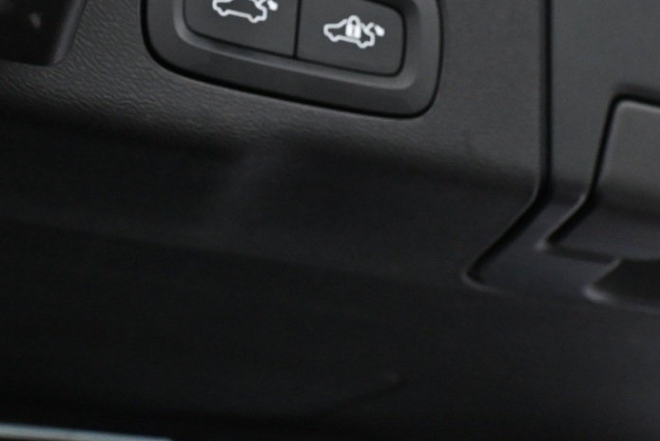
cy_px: 1
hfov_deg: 26.3
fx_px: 1412
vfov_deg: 17.3
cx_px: 290
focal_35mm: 77
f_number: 6.3
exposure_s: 1/160
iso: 4000
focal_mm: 22
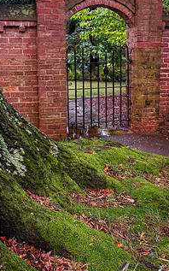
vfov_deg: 51.0
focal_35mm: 38
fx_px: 280
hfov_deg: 33.2
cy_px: 101
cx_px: 55
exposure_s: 1/10
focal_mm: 17.5
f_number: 11
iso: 6400
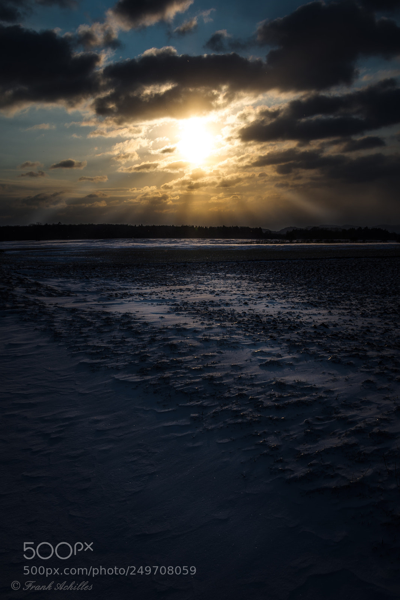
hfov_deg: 34.2
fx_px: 650
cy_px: 300
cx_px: 200
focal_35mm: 39
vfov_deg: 49.5
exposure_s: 1/250
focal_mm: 26
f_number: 16
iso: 100
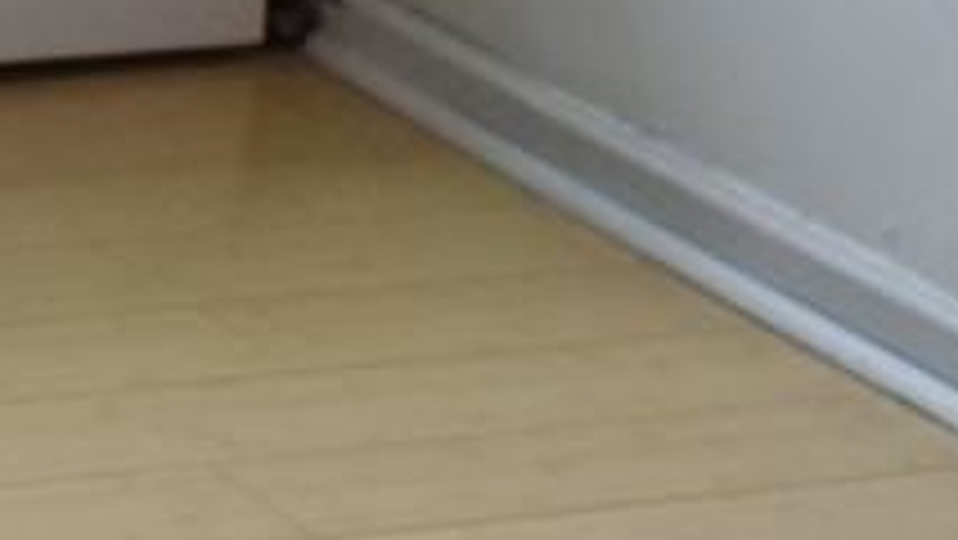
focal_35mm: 215
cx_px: -846
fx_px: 5464
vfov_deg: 5.6
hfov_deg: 9.5
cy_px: -117
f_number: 5
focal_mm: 18
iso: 800
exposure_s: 1/125
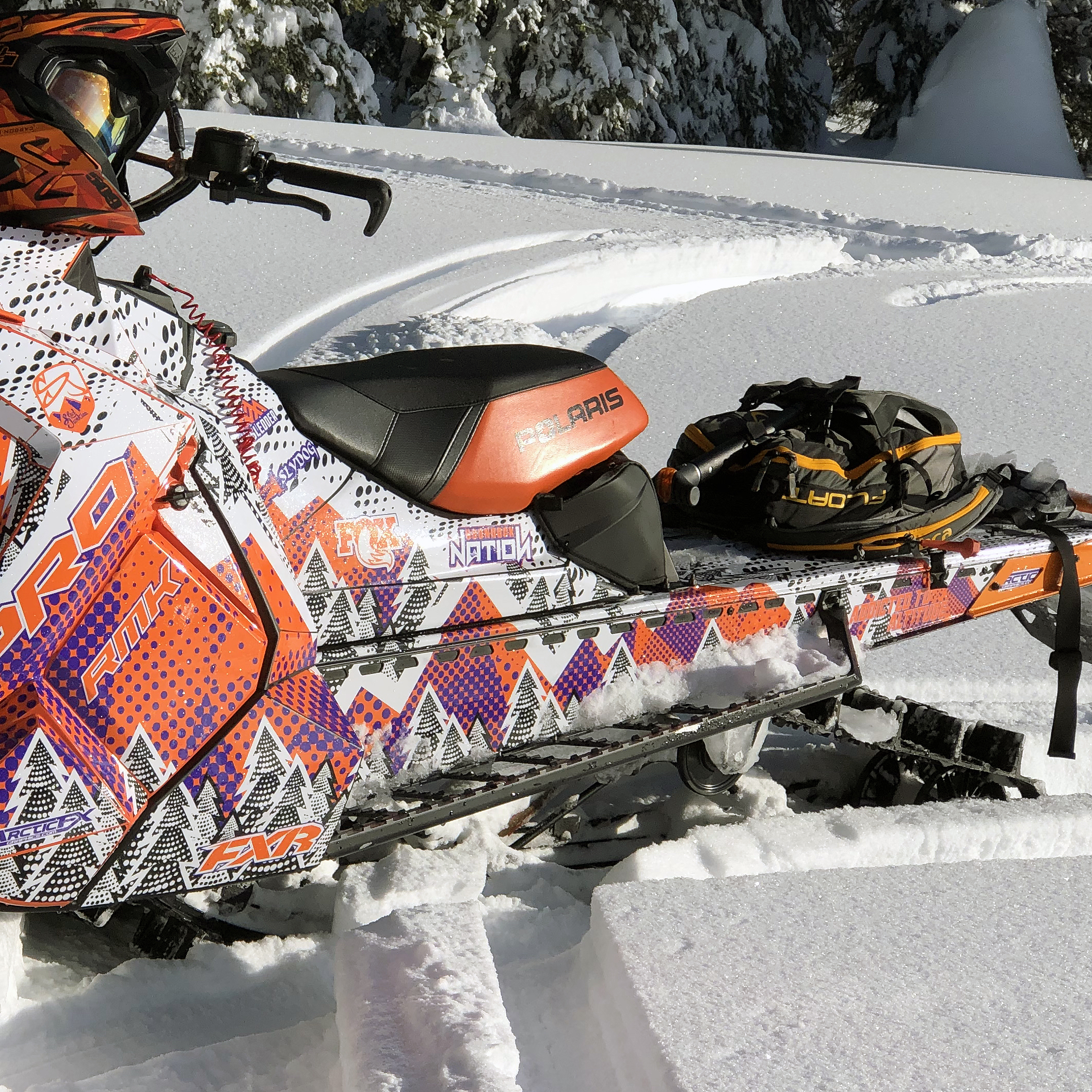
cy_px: 595
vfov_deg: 18.1
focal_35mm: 96
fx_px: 3426
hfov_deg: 18.0
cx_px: 222
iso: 20
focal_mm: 6.6
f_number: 2.8
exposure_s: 1/1333
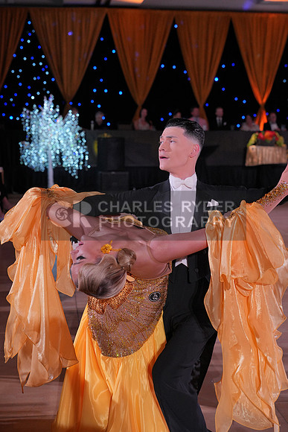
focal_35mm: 54
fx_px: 648
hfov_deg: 25.1
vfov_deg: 36.9
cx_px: 144
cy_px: 216
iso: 1600
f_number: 4
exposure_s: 1/400
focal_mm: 54
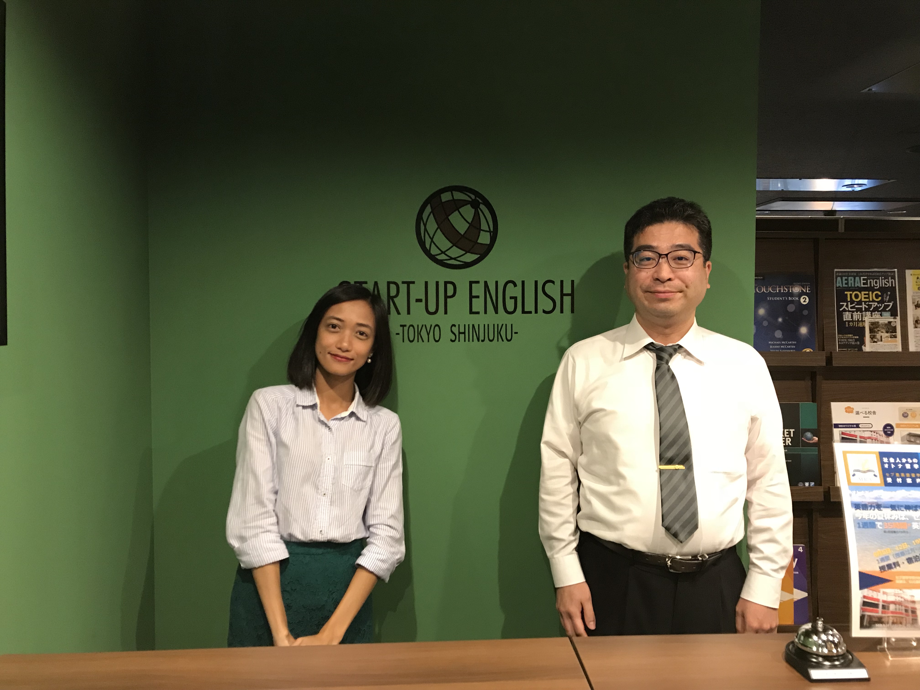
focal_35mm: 28
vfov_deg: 49.7
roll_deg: +0.0
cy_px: 345
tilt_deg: -2.9
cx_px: 460
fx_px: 744
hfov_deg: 63.4
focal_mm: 3.99
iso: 100
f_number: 1.8
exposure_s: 1/14
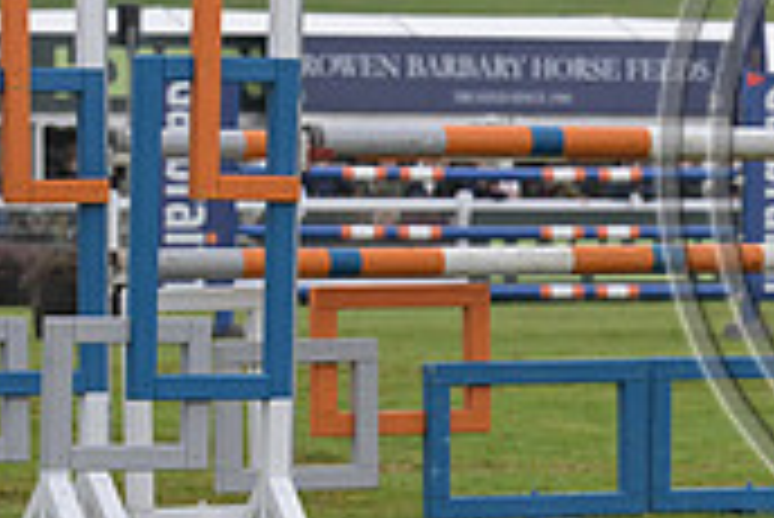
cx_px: 1071
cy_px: 101
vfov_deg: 3.7
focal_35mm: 370
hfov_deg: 5.5
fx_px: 7961
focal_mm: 110
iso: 1800
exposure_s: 1/1250
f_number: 4.5
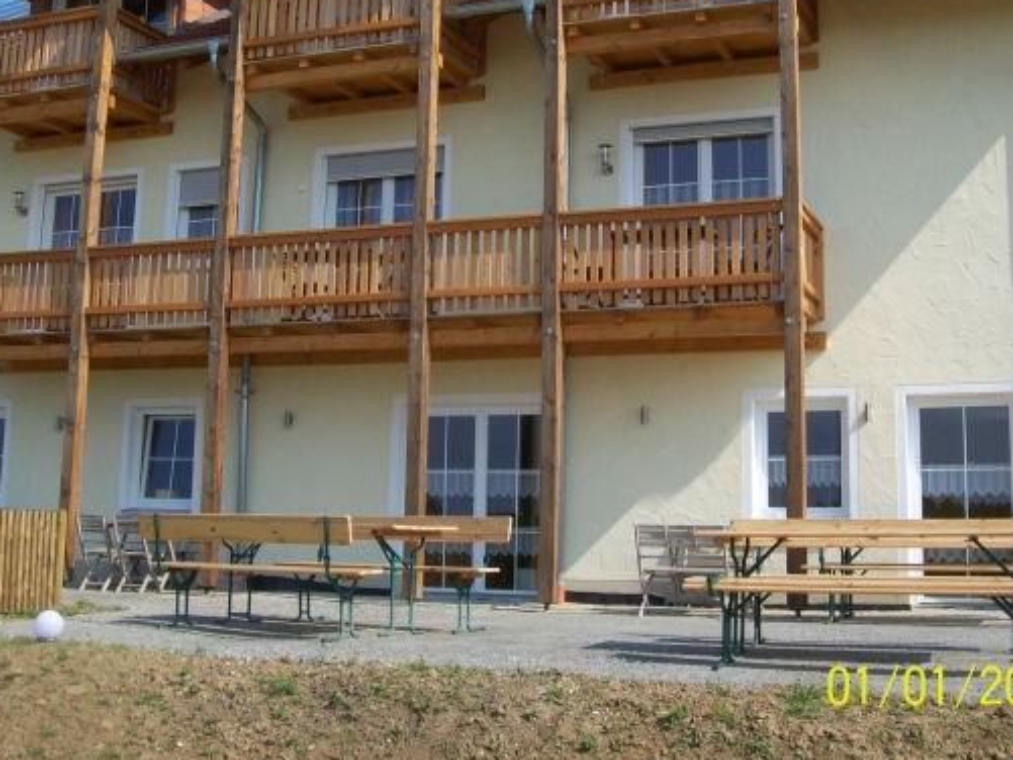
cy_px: 295
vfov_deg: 31.4
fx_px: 1346
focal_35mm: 46
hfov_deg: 41.2
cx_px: 526
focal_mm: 6
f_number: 4.8
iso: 80
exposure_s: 1/569
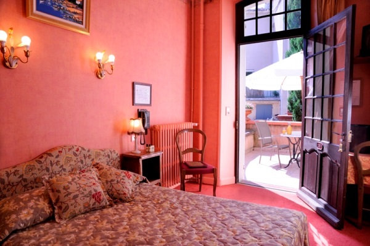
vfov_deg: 53.0
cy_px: 123
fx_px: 246
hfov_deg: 73.8
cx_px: 185
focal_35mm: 24
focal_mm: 16
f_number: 5.6
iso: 200
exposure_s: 1/50
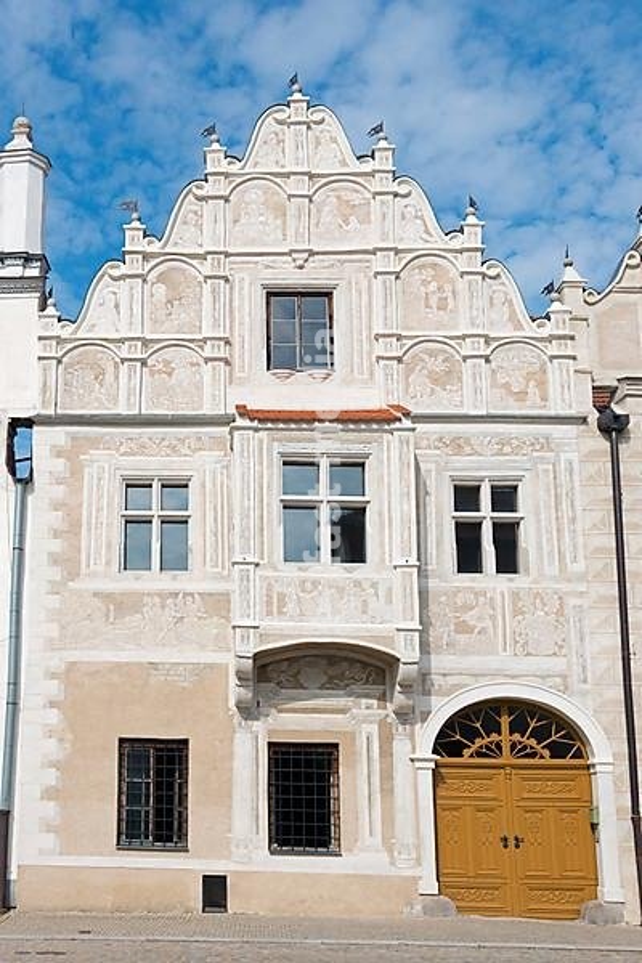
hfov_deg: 41.1
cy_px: 482
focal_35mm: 32
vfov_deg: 58.7
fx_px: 856
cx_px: 321
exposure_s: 1/320
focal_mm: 32
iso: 100
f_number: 9
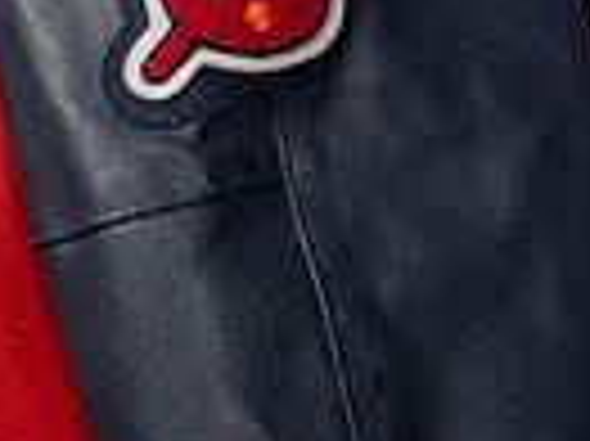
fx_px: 3934
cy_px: -508
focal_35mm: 231
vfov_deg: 6.2
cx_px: 198
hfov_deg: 8.6
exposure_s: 1/200
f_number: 7.1
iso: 800
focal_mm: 70
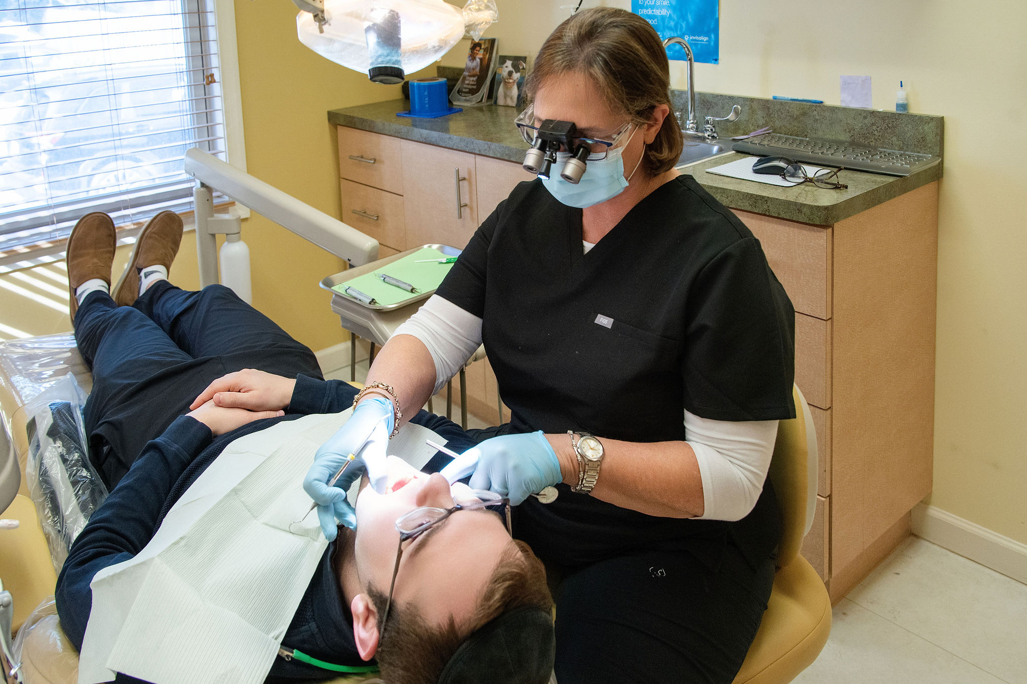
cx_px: 514
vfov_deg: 43.6
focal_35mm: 30
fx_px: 856
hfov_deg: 61.9
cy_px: 342
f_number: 5.6
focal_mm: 30
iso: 2500
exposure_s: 1/160
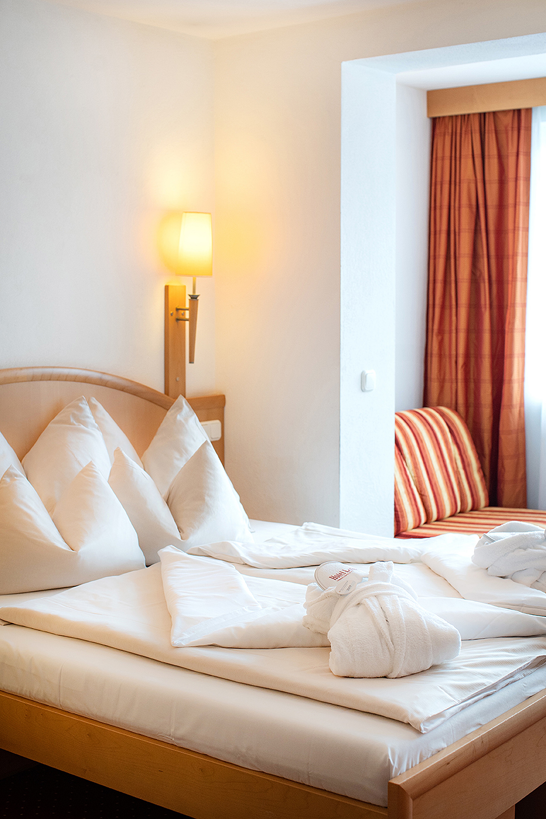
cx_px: 273
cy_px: 410
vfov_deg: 39.6
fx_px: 1137
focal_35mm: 50
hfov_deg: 27.0
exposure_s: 1/160
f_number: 4
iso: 1250
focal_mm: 50
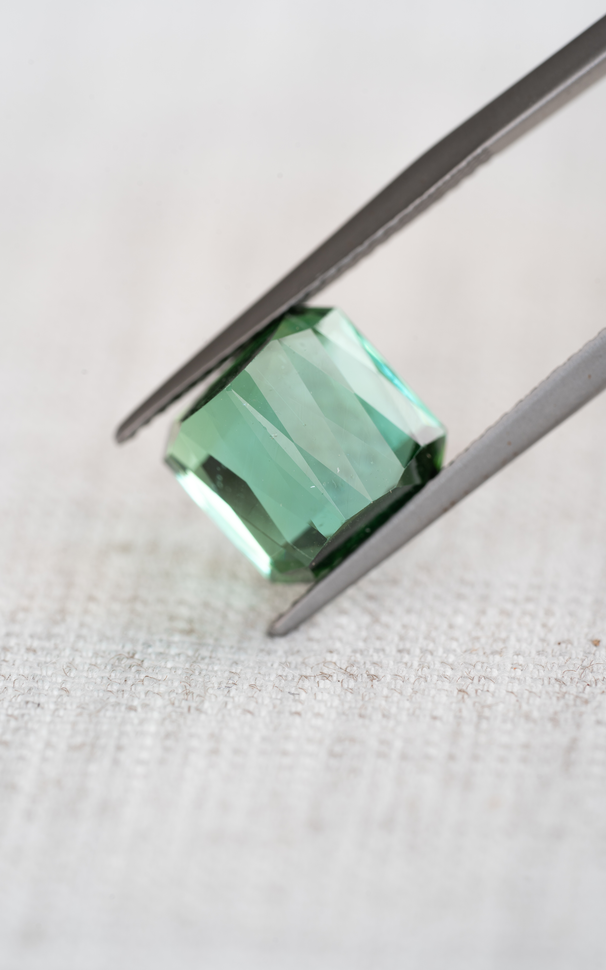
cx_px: 303
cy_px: 485
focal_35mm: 92
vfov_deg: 22.6
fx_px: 2431
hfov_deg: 14.2
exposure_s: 1/6
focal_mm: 90
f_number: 8
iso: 100
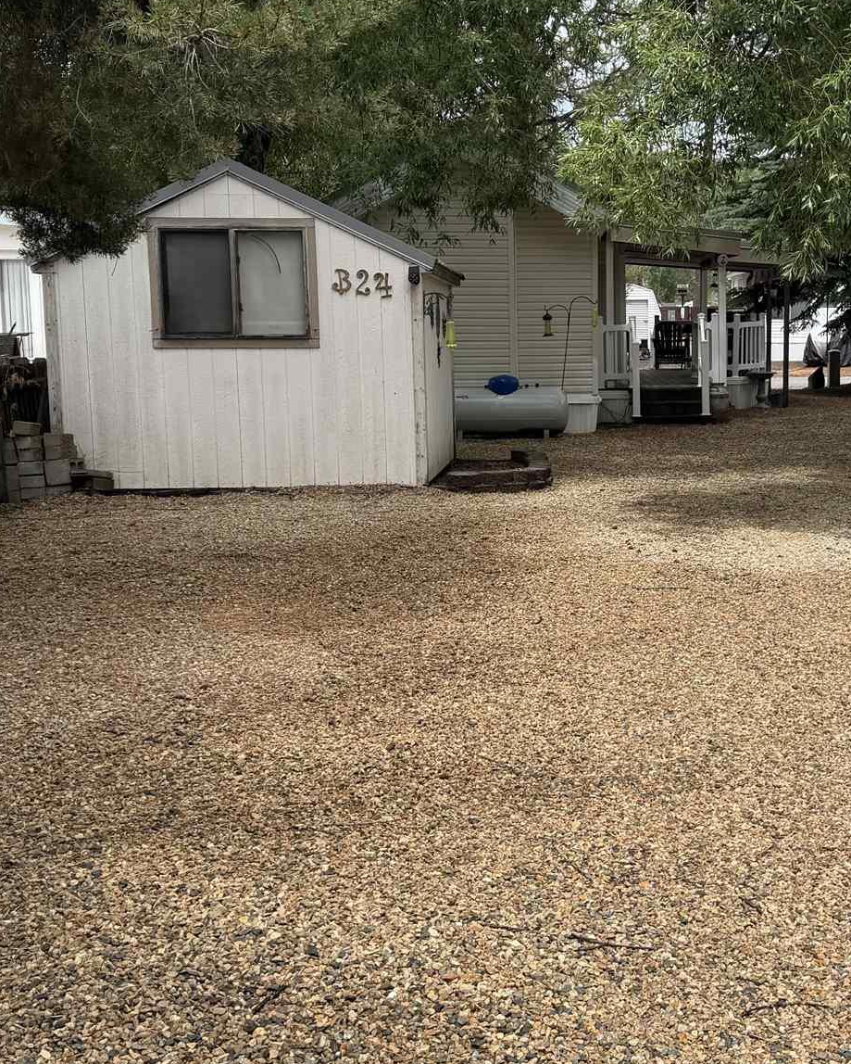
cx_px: 632
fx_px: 1479
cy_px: 526
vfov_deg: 39.5
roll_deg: -0.1
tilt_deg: -7.1
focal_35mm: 47
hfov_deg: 31.6
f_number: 1.78
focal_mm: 6.76
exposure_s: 1/1770
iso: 80
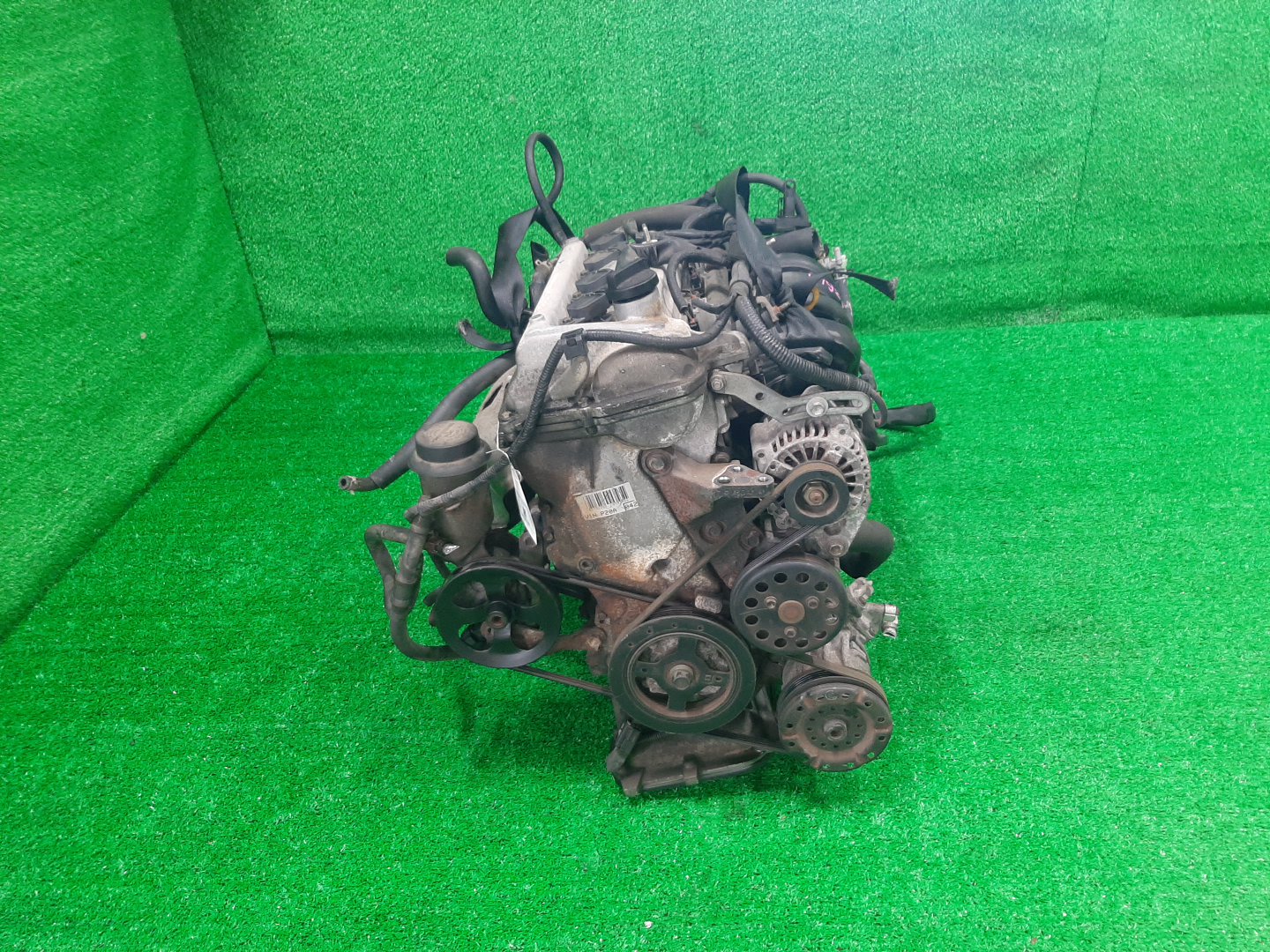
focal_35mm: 26
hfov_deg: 67.3
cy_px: 476
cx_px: 635
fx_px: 954
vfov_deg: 53.1
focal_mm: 3.93
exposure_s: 1/50
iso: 183
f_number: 1.7
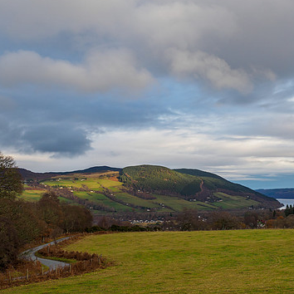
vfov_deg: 31.1
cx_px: 206
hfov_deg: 30.7
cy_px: 136
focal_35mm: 55
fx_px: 528
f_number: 7.1
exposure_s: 1/160
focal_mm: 19
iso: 200
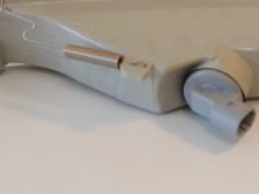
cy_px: -38
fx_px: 584
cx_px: 128
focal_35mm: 78
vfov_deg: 18.0
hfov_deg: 25.0
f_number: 1.8
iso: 50
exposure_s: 1/50
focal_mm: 3.98
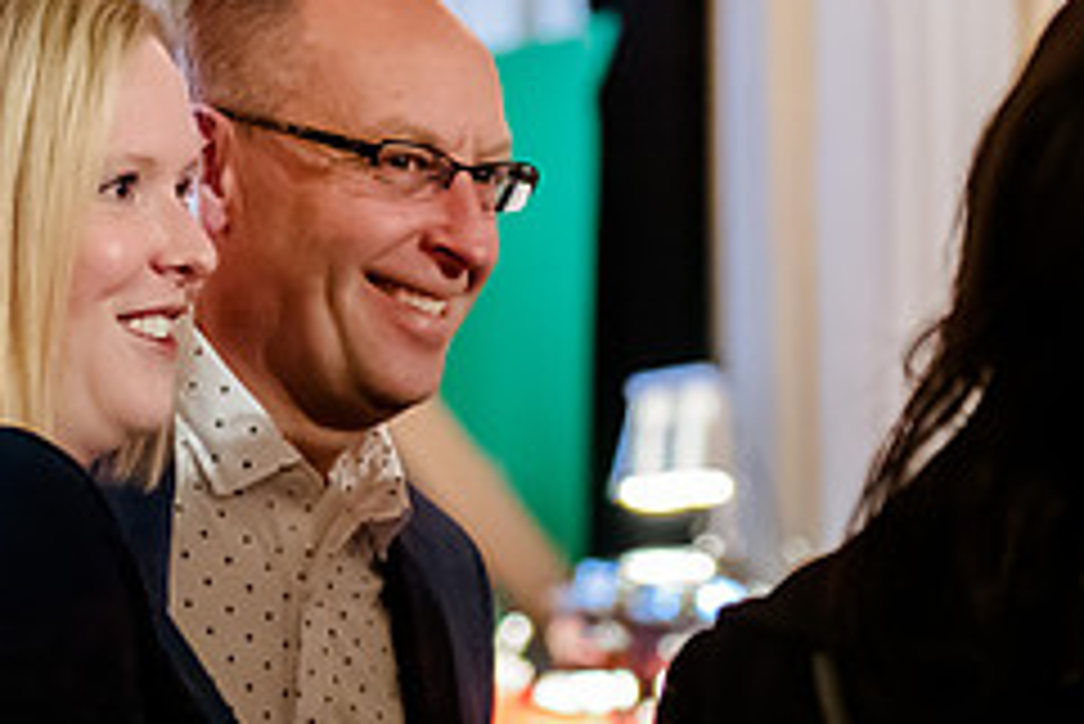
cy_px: 56
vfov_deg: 7.7
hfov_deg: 11.5
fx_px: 5393
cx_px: 419
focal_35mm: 179
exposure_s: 1/100
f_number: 2.8
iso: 3200
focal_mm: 62
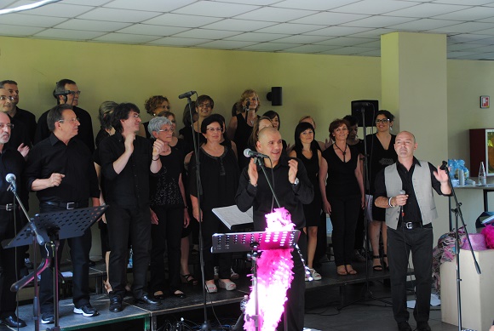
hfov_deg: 35.0
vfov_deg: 23.9
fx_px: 784
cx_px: 247
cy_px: 166
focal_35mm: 57
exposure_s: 1/30
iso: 400
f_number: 4.5
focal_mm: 38
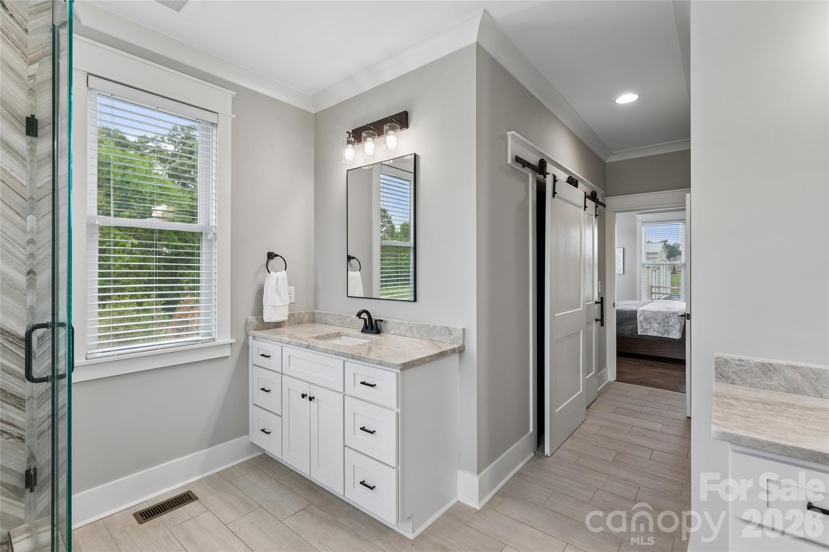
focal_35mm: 16
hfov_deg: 96.4
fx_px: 371
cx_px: 414
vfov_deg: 73.4
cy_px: 276
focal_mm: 16.1
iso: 400
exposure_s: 1/8
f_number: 13
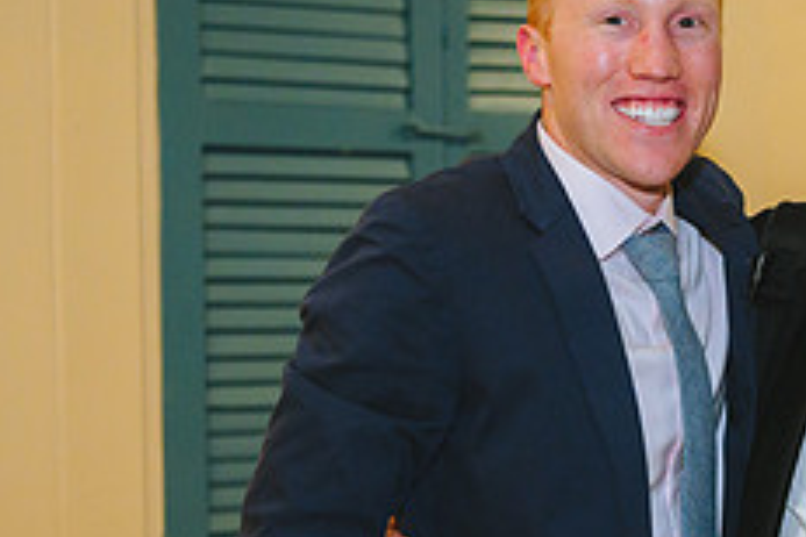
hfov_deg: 17.7
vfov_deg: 12.1
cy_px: 446
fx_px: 2530
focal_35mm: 113
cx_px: 785
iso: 2500
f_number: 2.8
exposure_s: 1/80
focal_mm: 45
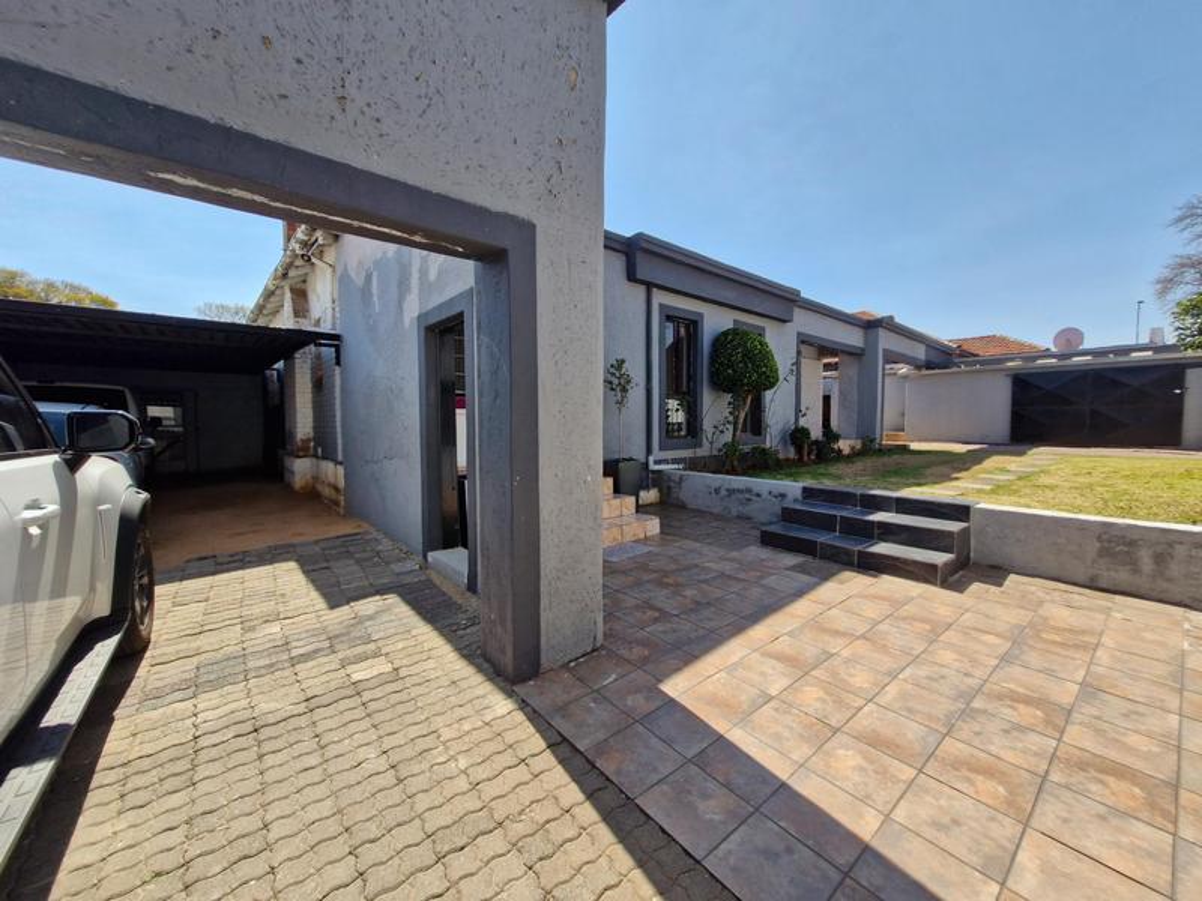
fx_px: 451
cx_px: 601
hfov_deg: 106.2
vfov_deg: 89.9
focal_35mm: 13
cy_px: 450
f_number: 2.2
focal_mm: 1.74
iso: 50
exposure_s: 1/1100
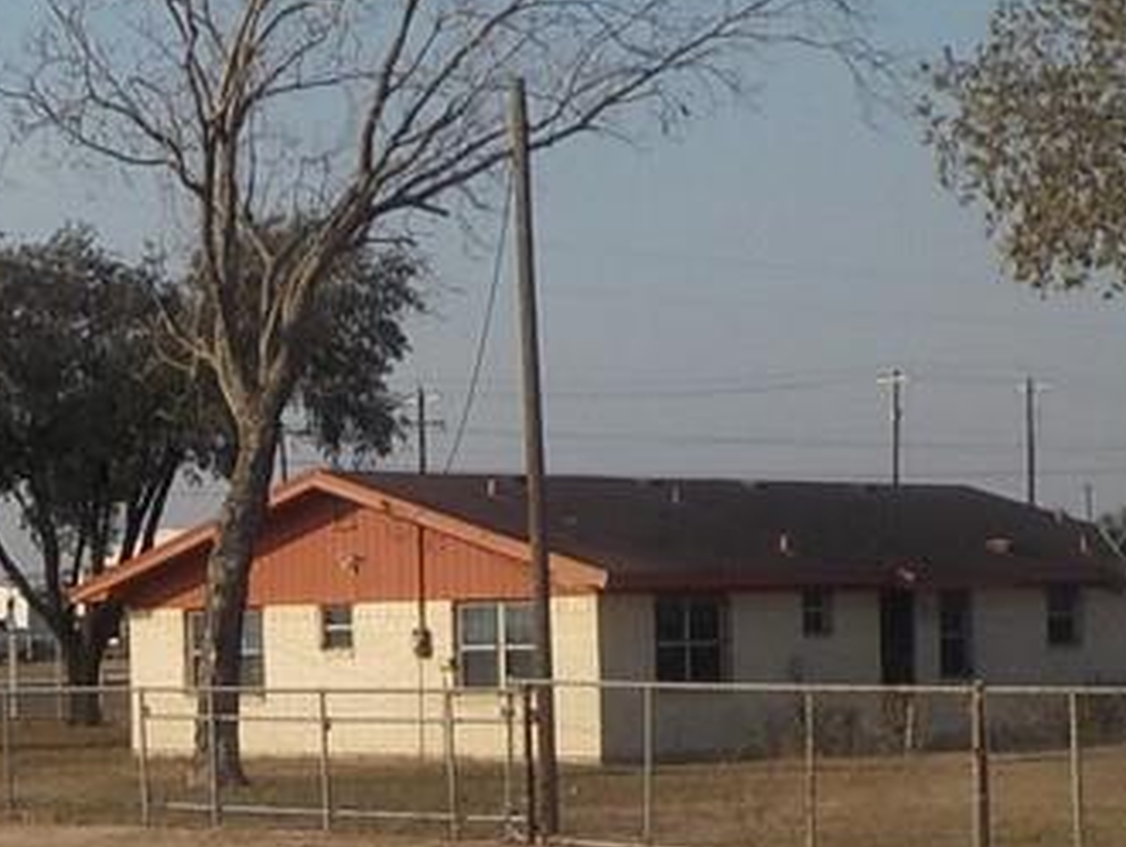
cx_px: 222
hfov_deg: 20.8
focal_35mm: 93
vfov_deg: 15.9
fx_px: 3027
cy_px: 557
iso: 125
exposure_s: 1/1600
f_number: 3.3
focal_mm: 4.1
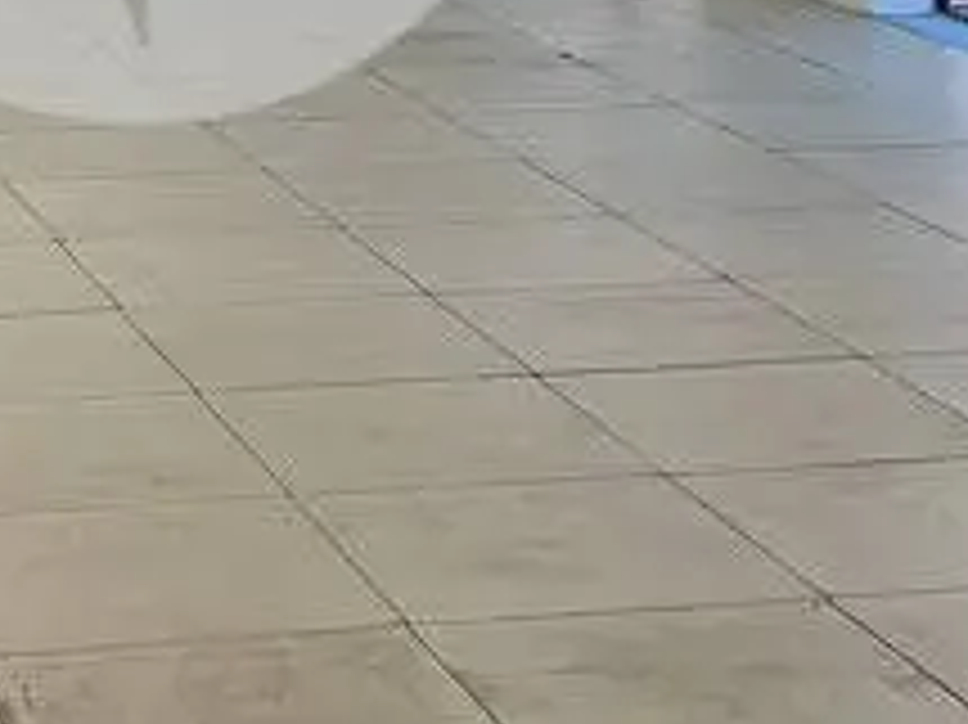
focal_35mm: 121
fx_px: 3382
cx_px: 135
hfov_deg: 16.1
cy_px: -306
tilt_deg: -6.3
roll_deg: +0.2
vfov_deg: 11.8
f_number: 1.8
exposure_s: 1/100
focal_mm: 4.25
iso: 32
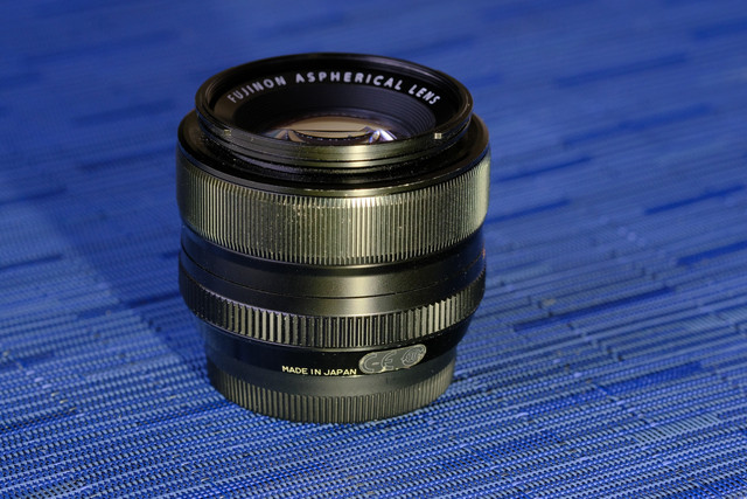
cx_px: 374
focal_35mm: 135
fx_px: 2802
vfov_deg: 10.2
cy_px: 250
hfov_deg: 15.2
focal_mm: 90
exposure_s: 1/4
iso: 800
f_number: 7.1
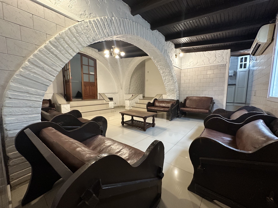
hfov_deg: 102.1
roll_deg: -0.5
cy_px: 104
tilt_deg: -6.2
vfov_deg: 85.7
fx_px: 112
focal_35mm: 14
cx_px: 139
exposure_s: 1/50
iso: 400
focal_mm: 2.22
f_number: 2.2
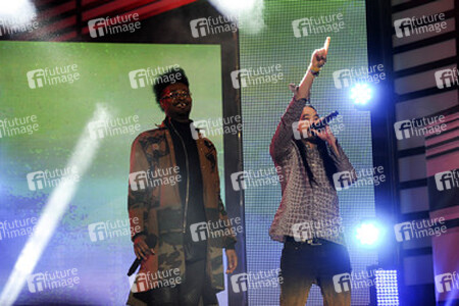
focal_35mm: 110
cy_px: 153
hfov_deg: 18.6
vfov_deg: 12.5
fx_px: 1402
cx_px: 230
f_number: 2.8
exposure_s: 1/400
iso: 1250
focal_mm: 110
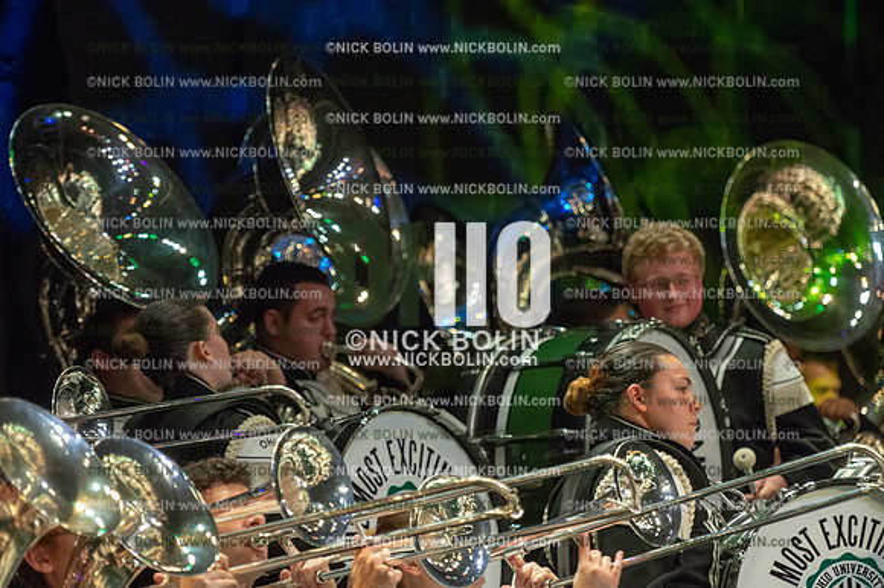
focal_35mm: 210
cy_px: 294
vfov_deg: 6.5
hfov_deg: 9.8
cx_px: 442
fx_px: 5154
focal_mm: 210
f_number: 5.6
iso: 8000
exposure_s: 1/320
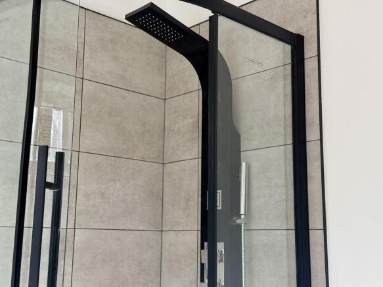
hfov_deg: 39.7
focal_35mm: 48
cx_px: 192
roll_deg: -1.1
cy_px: 144
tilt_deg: +10.4
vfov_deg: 30.3
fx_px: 531
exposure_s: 1/429
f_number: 1.78
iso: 100
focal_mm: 6.76
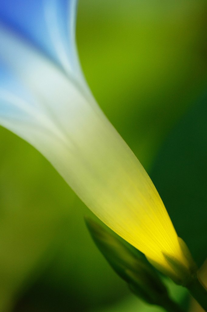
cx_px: 104
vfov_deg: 15.2
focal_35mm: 135
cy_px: 156
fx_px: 1166
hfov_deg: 10.1
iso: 200
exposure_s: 1/2000
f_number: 4.5
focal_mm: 90
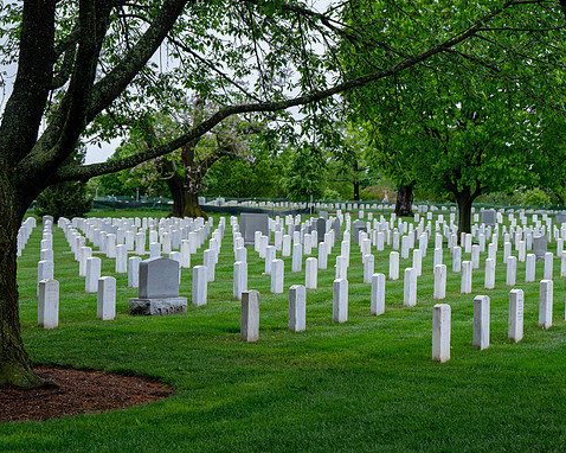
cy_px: 225
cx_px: 294
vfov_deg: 18.7
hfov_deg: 23.3
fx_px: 1373
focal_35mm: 82
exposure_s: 1/100
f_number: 6.3
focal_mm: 72
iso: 200
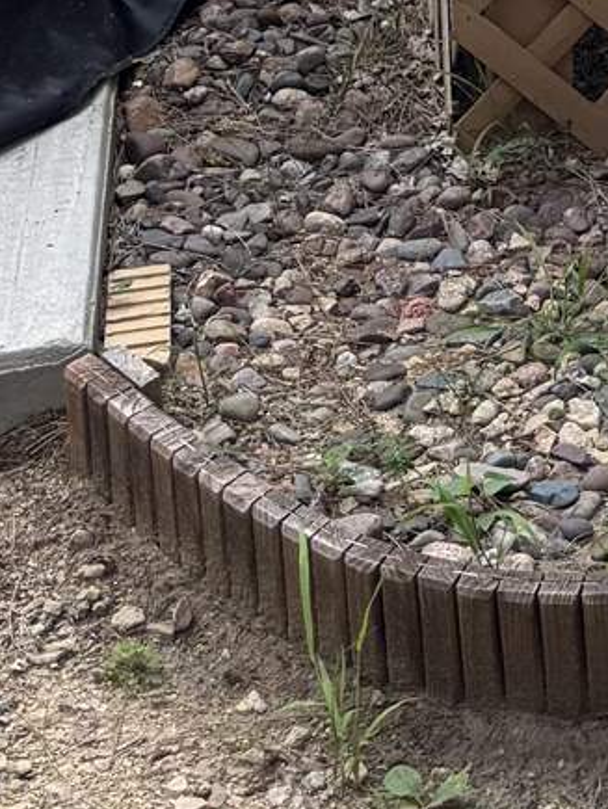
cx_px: 1337
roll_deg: -0.4
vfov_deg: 13.2
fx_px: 2970
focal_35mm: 127
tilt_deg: -5.7
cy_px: -865
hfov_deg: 10.4
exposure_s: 1/374
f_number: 1.78
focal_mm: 6.76
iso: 80
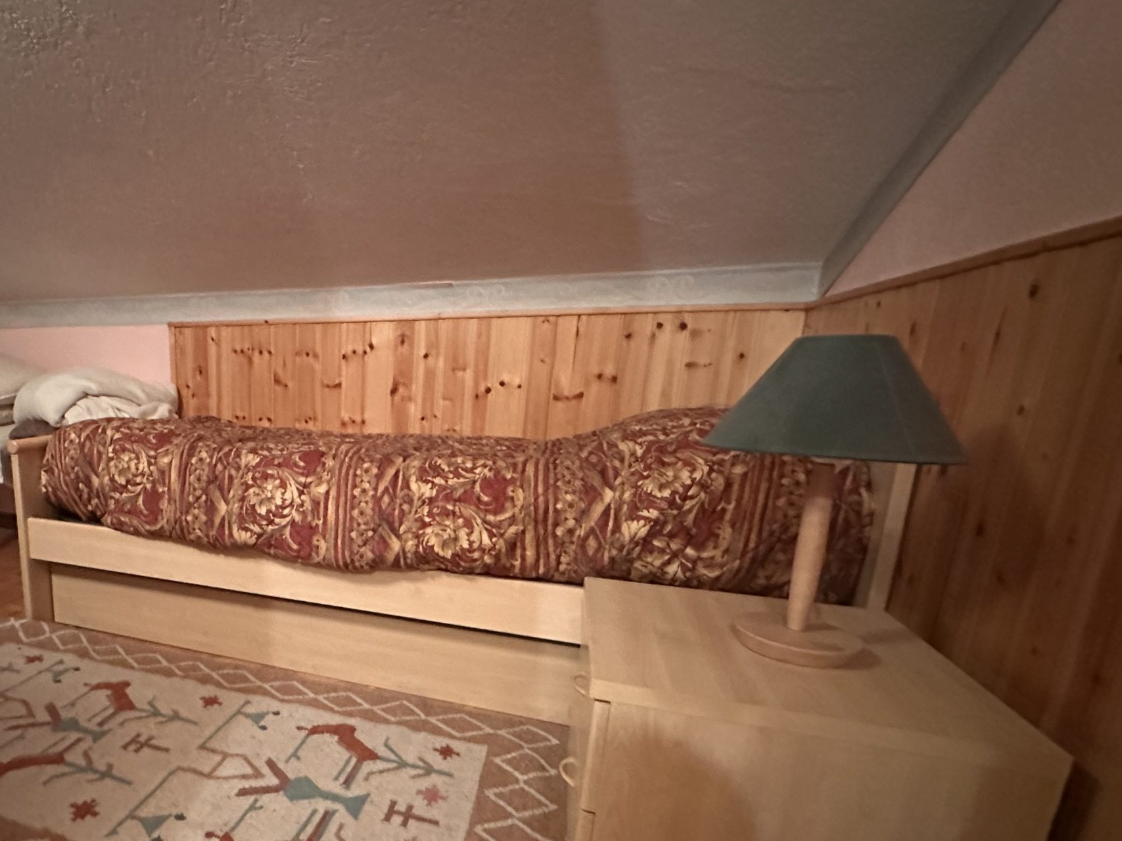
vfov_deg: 62.4
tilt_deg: -14.4
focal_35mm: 21
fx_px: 681
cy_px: 534
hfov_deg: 74.0
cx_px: 296
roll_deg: -0.4
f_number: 2.2
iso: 1250
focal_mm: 2.22
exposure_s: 1/34
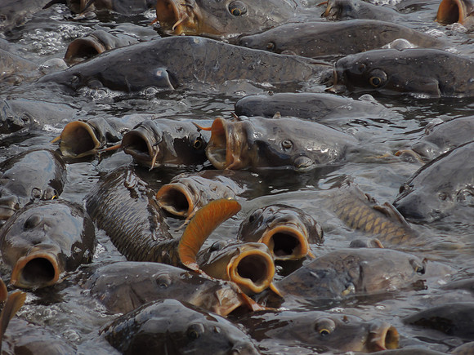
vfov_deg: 1.5
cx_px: 237
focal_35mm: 1000
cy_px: 178
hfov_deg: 2.0
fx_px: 13693
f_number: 5.9
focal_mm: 180
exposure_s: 1/200
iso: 100
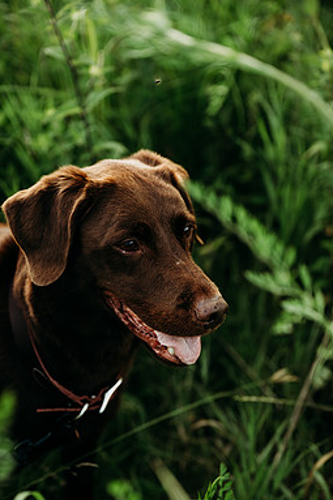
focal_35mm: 74
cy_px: 290
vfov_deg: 27.3
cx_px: 158
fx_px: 1028
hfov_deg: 18.4
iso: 320
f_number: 3.2
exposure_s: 1/500
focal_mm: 63
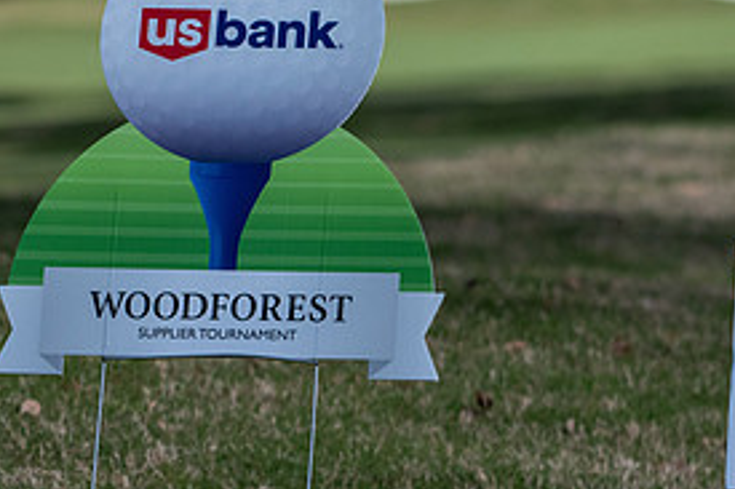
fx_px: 12936
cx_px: 366
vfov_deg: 2.2
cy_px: 346
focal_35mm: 634
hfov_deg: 3.3
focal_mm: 200
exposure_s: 1/3200
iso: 640
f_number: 5.6
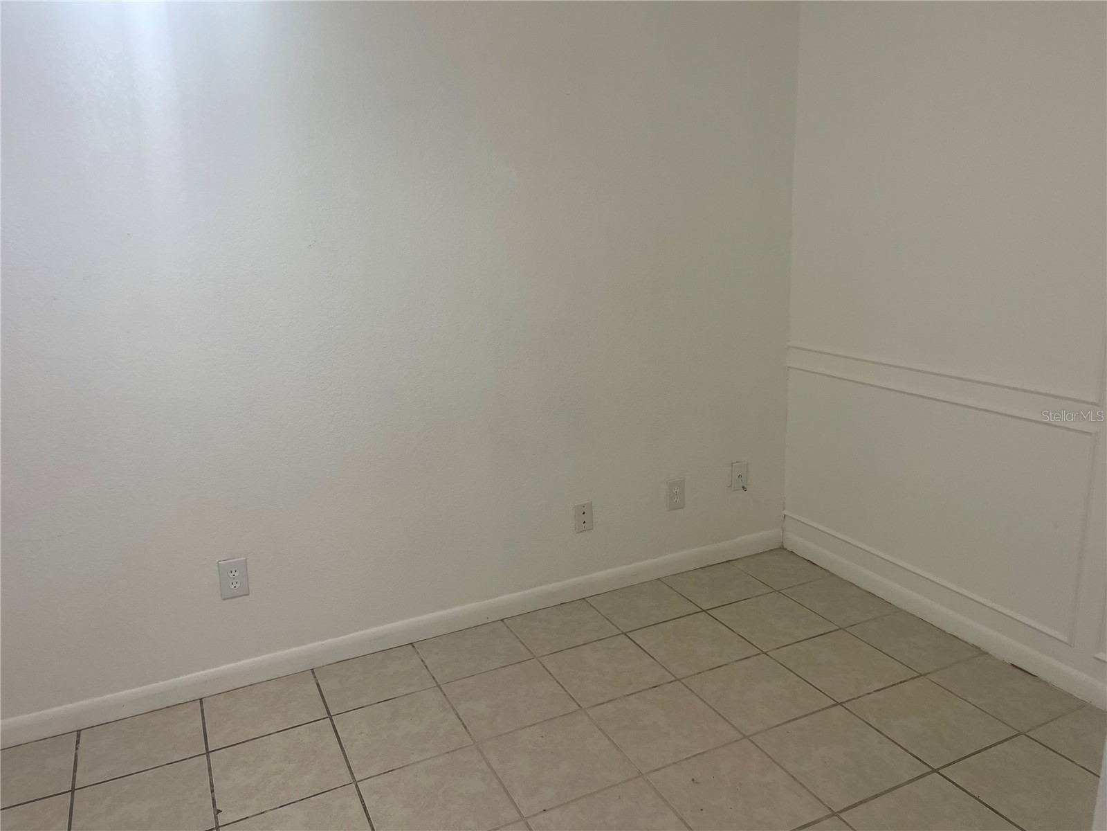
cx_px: 554
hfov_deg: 69.4
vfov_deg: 54.9
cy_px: 416
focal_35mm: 25
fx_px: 799
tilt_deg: -14.0
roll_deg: +1.9
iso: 100
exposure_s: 1/120
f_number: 1.6
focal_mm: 5.1
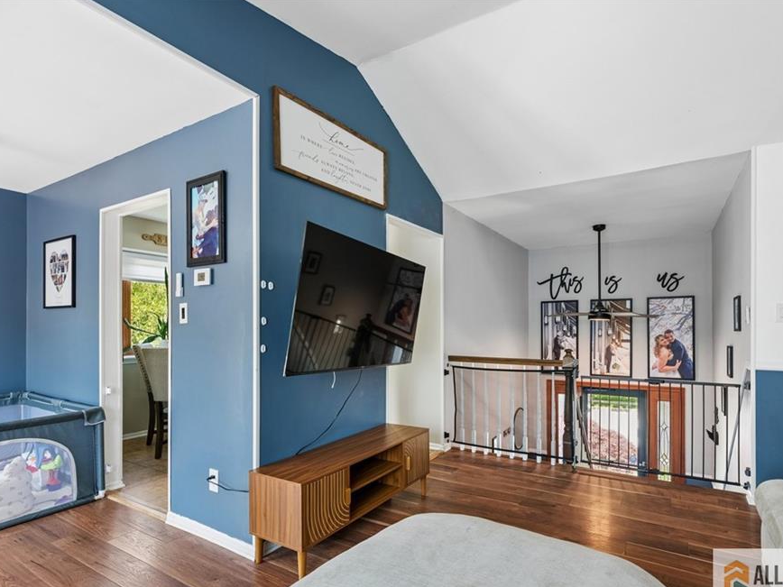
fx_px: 385
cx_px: 436
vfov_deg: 74.7
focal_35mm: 17
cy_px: 304
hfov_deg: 90.7
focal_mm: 15
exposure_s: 1/13
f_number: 7.1
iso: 400
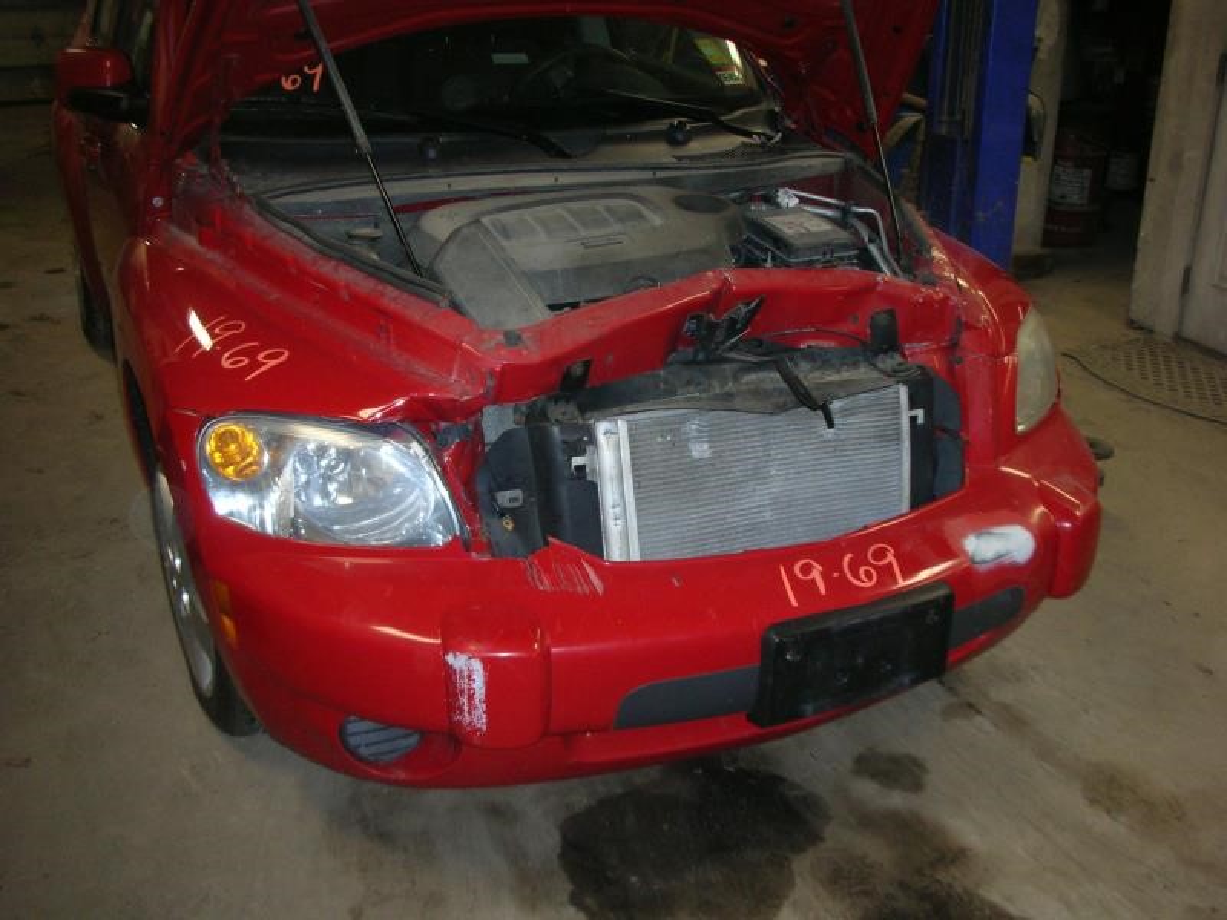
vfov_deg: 40.7
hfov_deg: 52.6
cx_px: 614
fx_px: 1241
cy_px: 460
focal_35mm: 35
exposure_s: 1/60.1
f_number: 3
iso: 150
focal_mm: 5.8
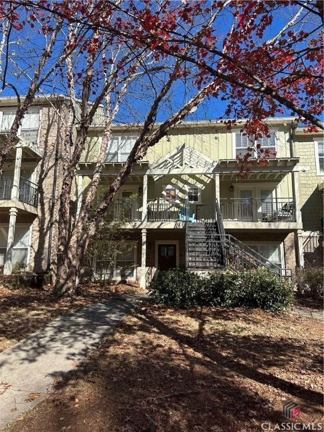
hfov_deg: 56.8
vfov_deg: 71.6
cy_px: 216
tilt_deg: +10.9
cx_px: 162
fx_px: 300
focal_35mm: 24
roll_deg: -1.0
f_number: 1.78
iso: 80
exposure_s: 1/2353
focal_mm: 6.86
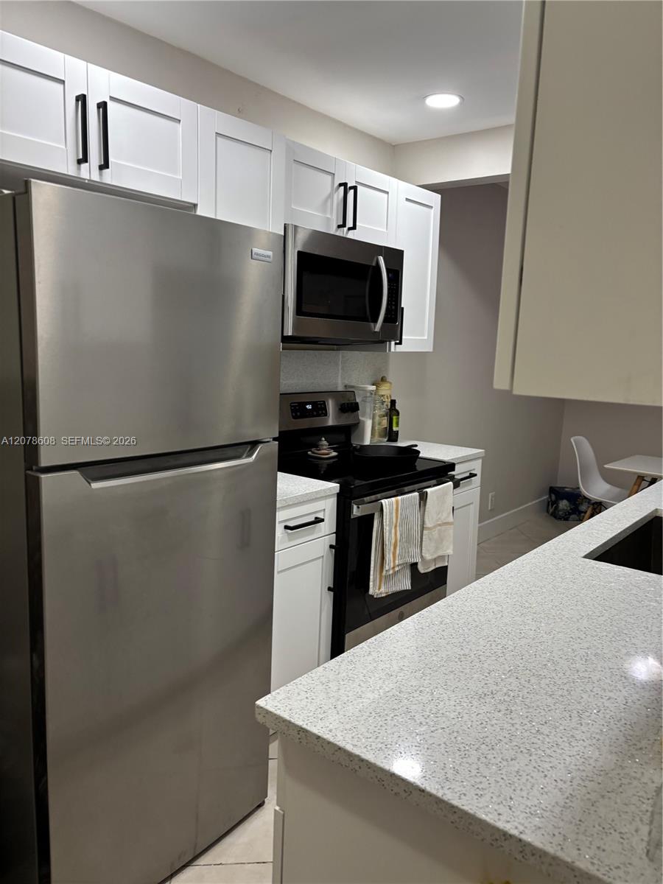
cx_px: 332
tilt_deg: -9.2
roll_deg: -3.1
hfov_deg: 53.1
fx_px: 664
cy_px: 442
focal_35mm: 26
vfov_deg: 67.3
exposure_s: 1/120
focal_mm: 5.96
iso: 125
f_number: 1.6
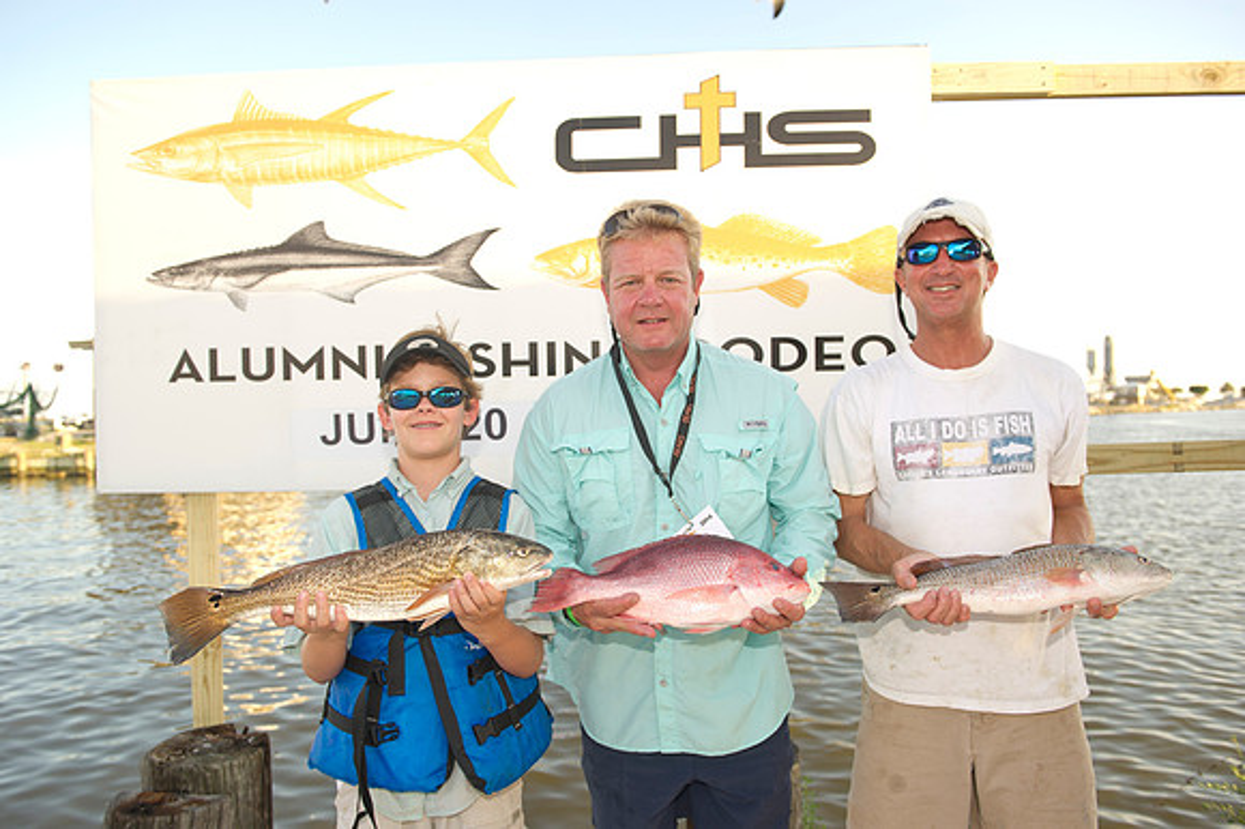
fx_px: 933
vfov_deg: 47.9
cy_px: 414
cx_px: 622
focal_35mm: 27
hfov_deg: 67.4
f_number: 4.5
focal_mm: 27
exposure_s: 1/160
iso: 125
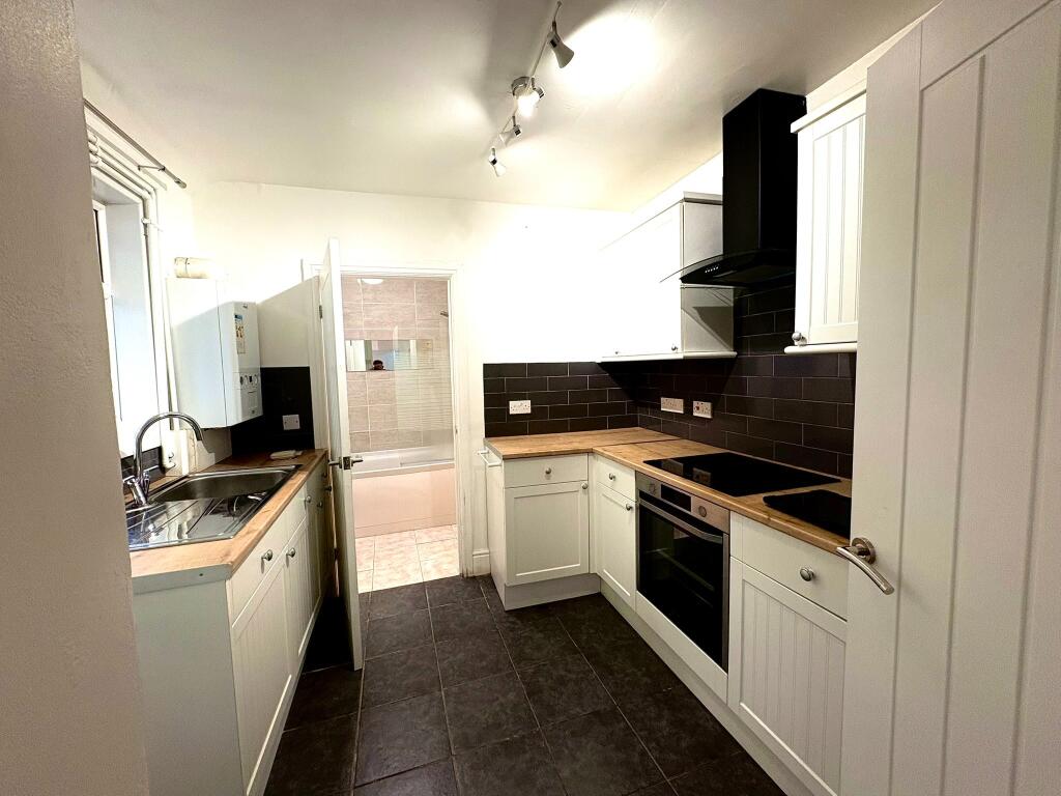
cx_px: 530
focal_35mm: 14
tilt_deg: -4.7
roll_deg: +1.6
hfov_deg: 102.1
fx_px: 429
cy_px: 398
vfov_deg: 85.7
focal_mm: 2.22
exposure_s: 1/100
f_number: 2.2
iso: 200
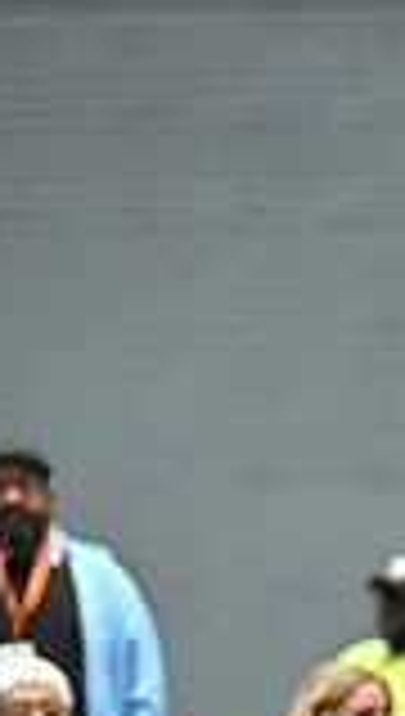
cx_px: 1282
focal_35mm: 362
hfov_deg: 3.3
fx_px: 6878
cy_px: 718
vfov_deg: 5.9
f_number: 2.8
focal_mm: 95
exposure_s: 1/1000
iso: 6400
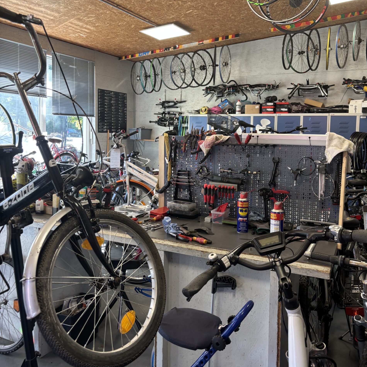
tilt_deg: -4.3
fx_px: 372
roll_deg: -1.6
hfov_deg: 52.5
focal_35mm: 31
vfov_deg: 52.3
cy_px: 155
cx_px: 185
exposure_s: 1/50
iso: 80
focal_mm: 5.96
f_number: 1.6
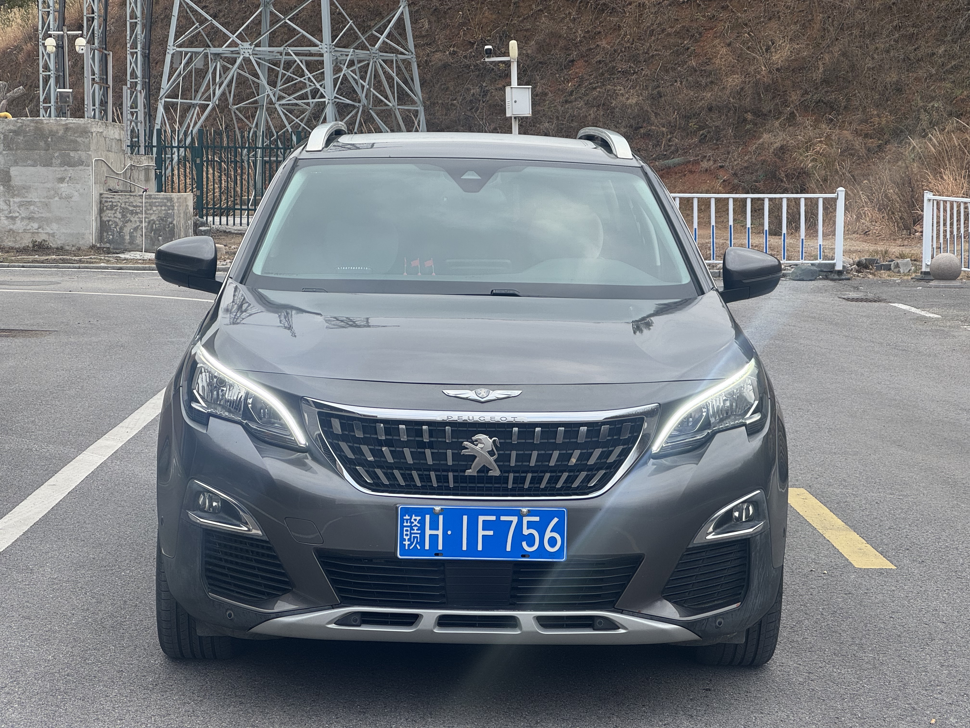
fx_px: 2158
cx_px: 485
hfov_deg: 25.3
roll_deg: -0.2
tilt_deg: -4.9
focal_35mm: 77
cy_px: 364
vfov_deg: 19.1
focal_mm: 9
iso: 25
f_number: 2.8
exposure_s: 1/169
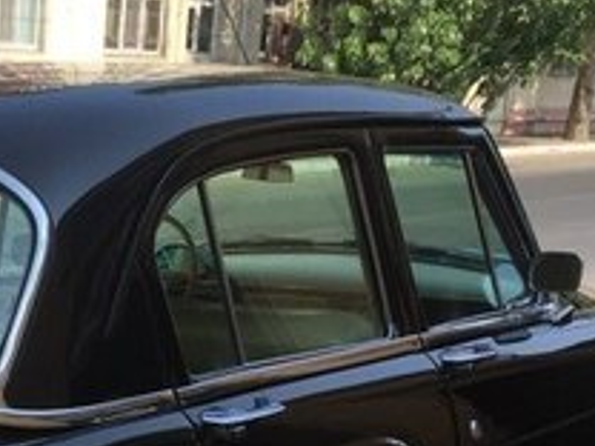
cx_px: -43
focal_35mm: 92
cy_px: 496
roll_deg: -3.0
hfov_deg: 20.4
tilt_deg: -17.1
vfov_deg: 15.6
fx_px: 1581
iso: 32
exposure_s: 1/1130
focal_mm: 4.15
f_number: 2.2
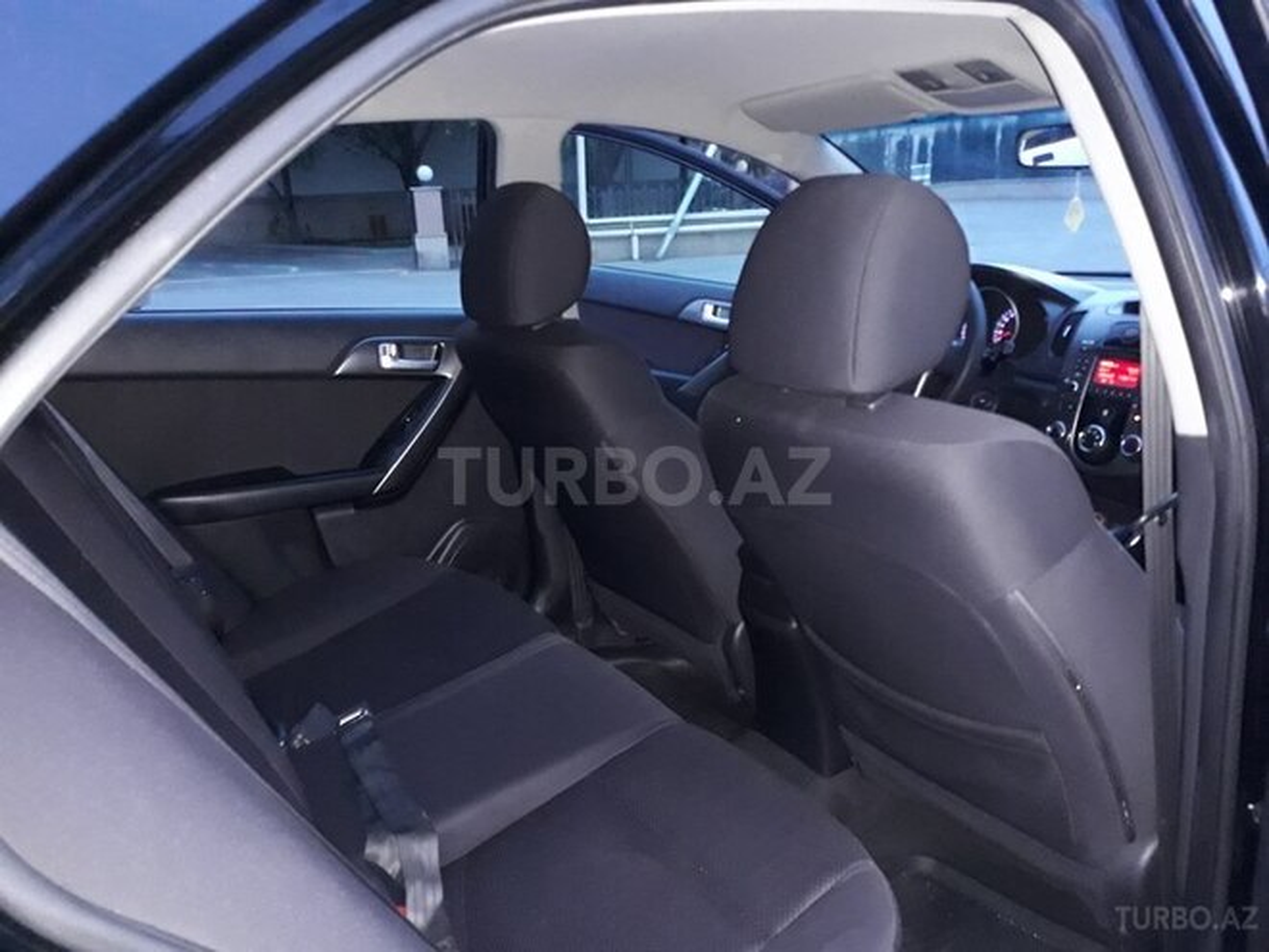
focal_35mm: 27
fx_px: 990
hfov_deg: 65.3
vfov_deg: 51.4
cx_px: 634
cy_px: 476
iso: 640
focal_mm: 3.71
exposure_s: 1/20
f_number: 1.7
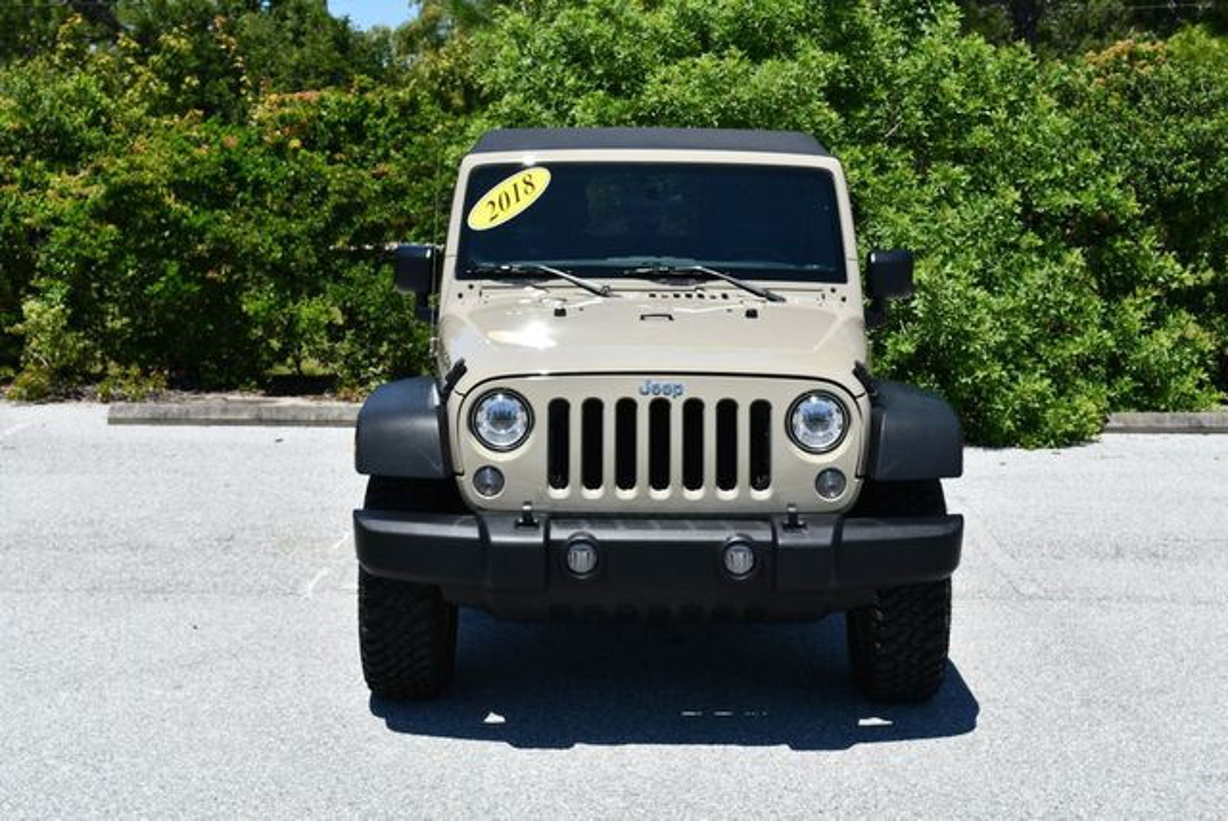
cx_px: 614
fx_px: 1980
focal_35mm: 58
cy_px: 410
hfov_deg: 34.5
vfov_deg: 23.4
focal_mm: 29
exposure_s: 1/250
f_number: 8
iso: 100
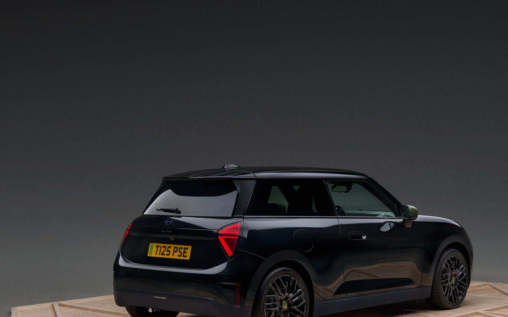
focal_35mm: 60
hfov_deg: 34.0
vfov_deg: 21.6
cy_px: 199
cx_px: 283
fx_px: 831
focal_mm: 32
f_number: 8
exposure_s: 1/3
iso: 320
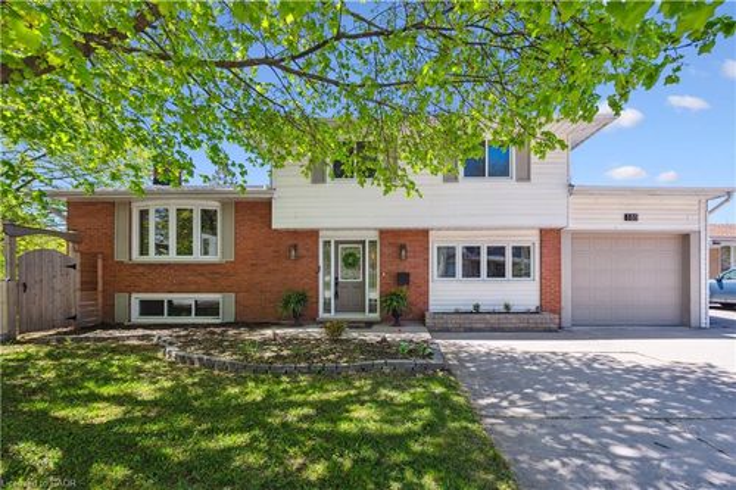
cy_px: 245
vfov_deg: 81.2
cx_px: 368
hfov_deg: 104.3
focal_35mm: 14
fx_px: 286
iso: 100
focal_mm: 14
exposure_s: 1/100
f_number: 7.1
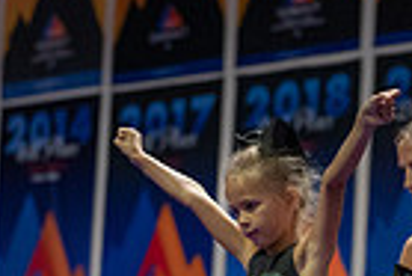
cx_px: 252
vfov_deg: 6.5
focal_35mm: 208
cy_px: 411
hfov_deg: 9.9
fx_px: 2383
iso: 3200
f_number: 1.8
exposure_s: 1/1000
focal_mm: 50
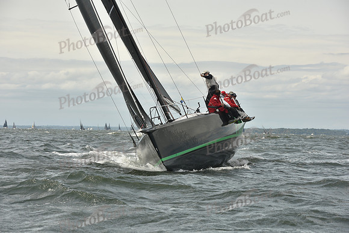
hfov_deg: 15.2
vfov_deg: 10.2
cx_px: 174
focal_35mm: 135
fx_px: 1309
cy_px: 116
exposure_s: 1/800
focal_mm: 135
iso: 250
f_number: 9
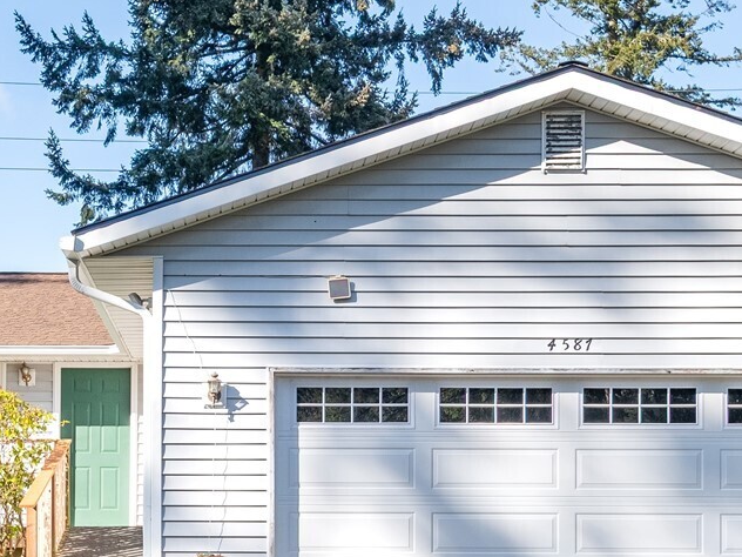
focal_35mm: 80
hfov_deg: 24.2
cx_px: 203
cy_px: 511
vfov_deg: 18.1
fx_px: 1715
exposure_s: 1/320
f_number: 7.1
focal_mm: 20.9
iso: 250
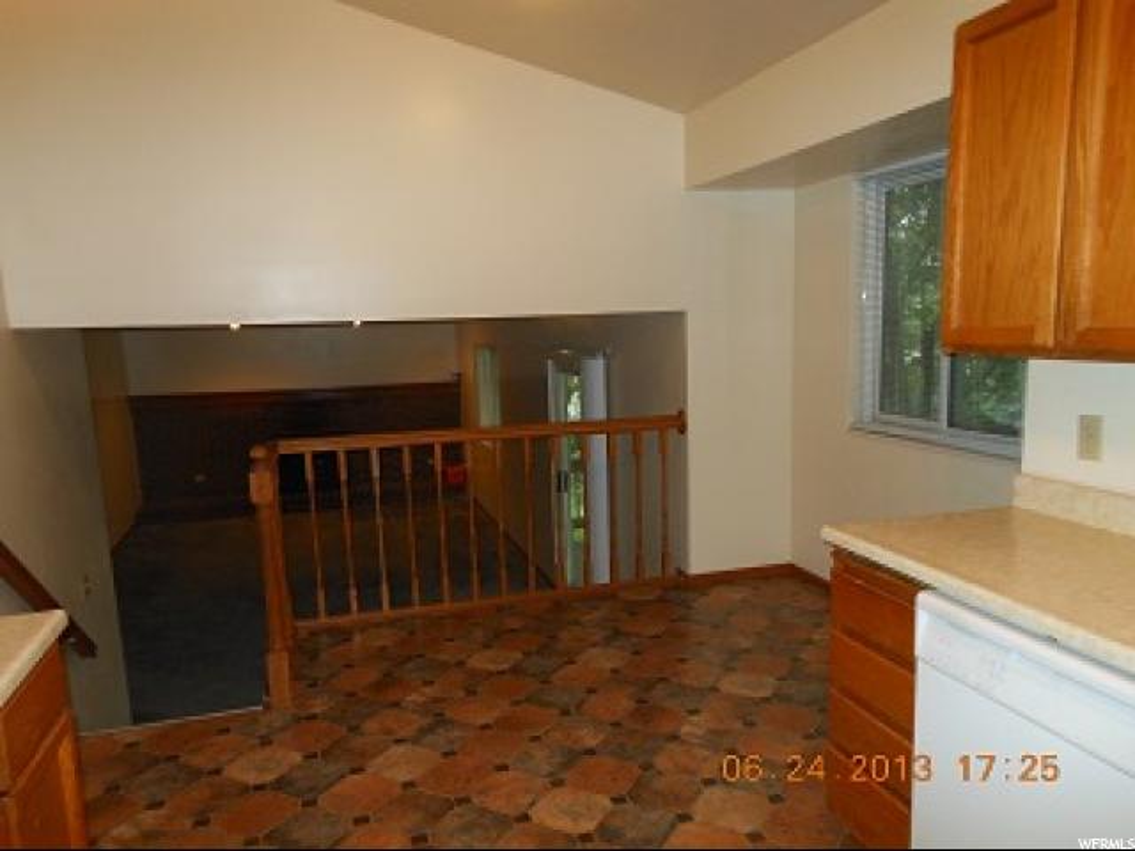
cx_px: 568
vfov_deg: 54.9
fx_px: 820
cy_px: 426
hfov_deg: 69.4
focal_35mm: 25
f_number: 3.2
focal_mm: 4.5
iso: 200
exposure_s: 1/25
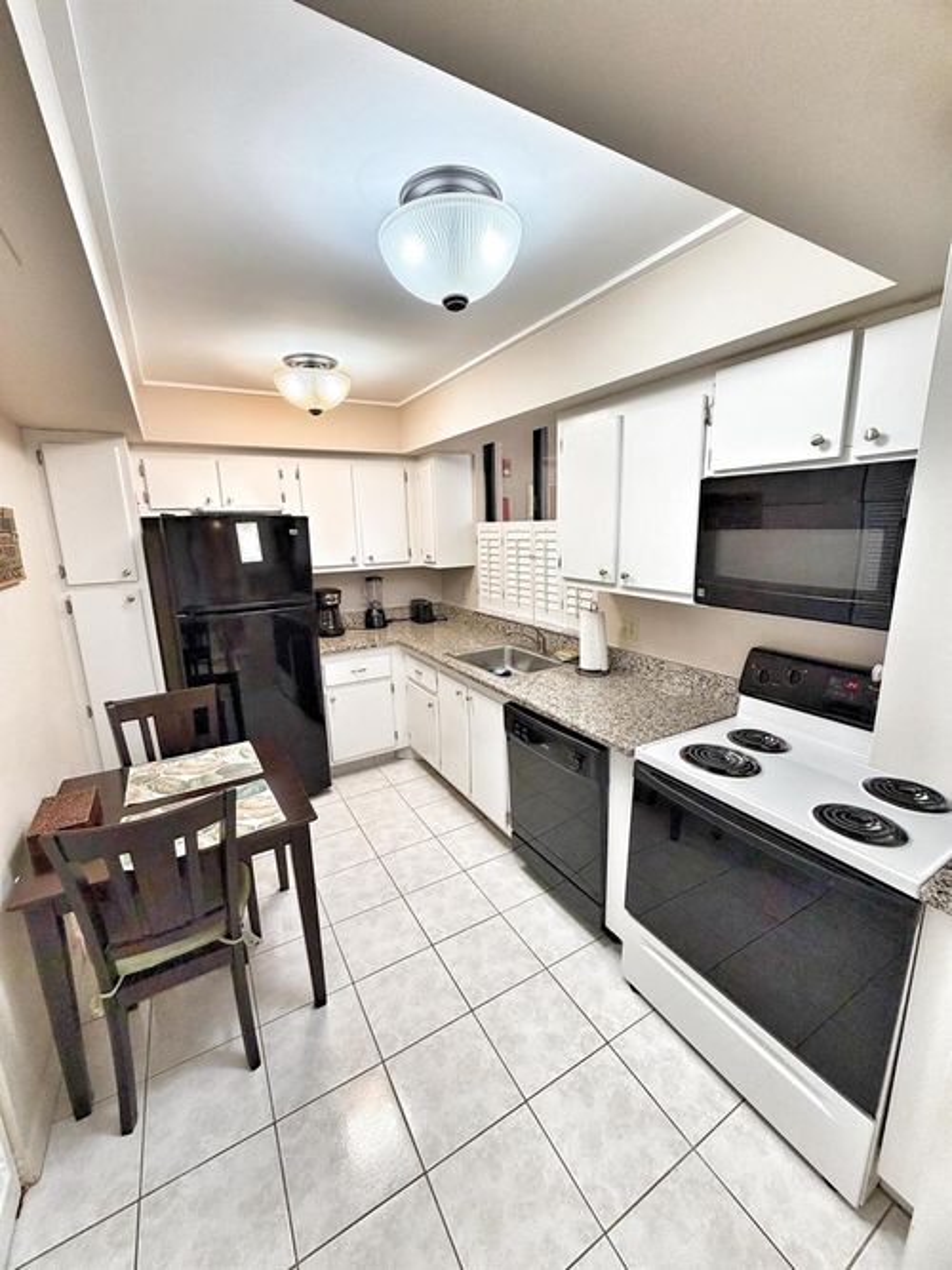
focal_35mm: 14
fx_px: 514
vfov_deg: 102.1
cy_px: 635
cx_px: 476
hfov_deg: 85.7
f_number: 2.2
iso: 200
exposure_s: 1/120
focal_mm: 2.22
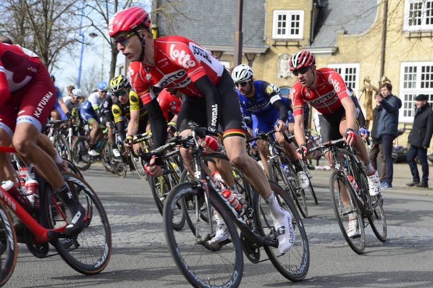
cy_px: 144
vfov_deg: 13.9
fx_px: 1178
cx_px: 216
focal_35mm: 98
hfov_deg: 20.8
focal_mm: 98
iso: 400
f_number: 9
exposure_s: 1/500
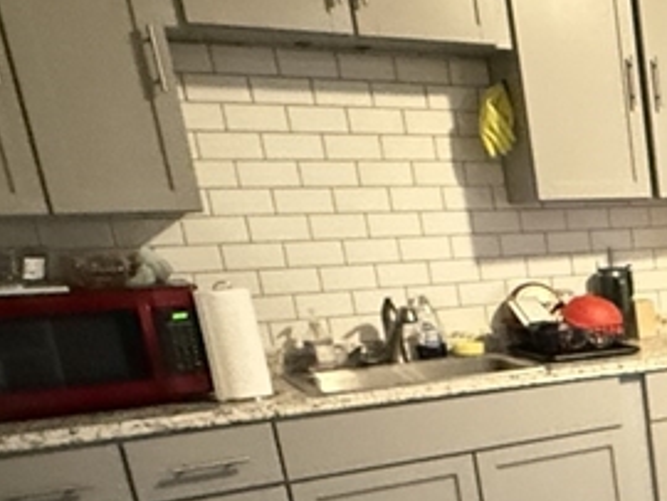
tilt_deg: -16.0
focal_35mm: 53
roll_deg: +0.9
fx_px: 1022
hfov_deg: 26.4
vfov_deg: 26.3
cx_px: 998
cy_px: 489
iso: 1600
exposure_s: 1/30
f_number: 2.2
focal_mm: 2.22
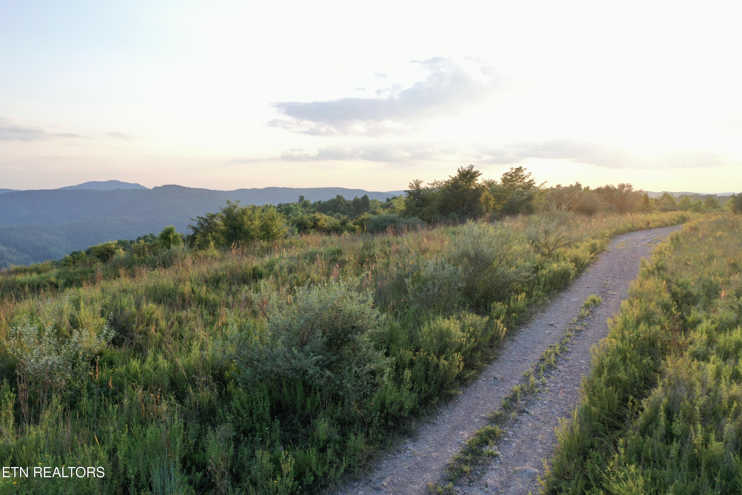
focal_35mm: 28
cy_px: 248
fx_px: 577
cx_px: 371
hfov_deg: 65.5
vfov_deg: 46.4
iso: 100
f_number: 2.8
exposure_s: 1/120
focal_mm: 10.26
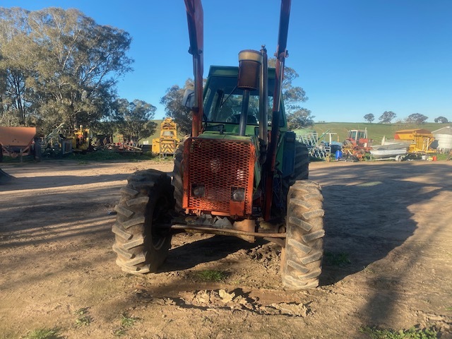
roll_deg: +1.5
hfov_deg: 67.3
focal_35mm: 26
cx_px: 226
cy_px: 170
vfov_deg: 53.1
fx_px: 339
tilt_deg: -4.4
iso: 32
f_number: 1.8
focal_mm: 4.25
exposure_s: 1/1073
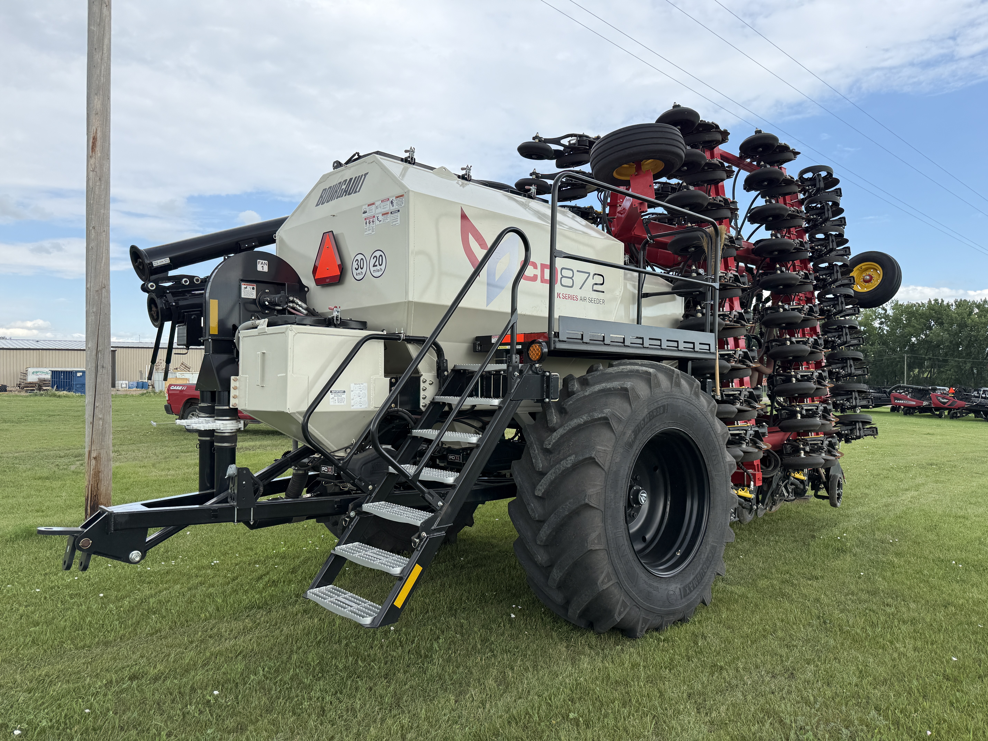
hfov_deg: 71.6
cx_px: 494
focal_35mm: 24
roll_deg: -0.5
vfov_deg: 56.8
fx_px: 685
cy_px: 370
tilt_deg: +1.8
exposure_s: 1/1901
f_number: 1.78
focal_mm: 6.76
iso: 80
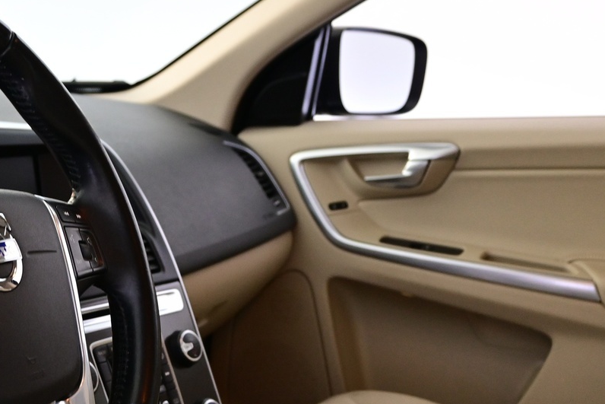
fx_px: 1000
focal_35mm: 60
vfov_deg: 22.5
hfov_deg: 32.5
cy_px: 315
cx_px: 100
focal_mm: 19.5
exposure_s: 1/30
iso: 1250
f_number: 3.8
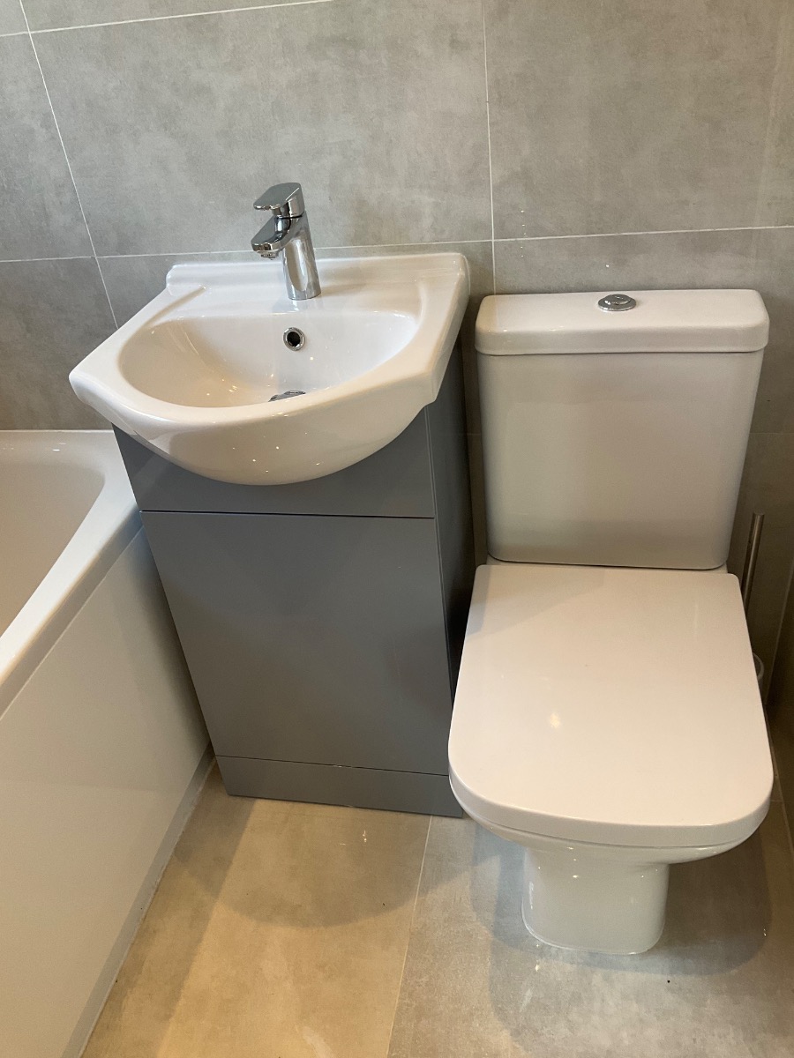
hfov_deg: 48.2
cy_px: 529
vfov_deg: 61.7
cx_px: 397
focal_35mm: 29
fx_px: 887
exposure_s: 1/122
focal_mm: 3
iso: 64
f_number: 1.8
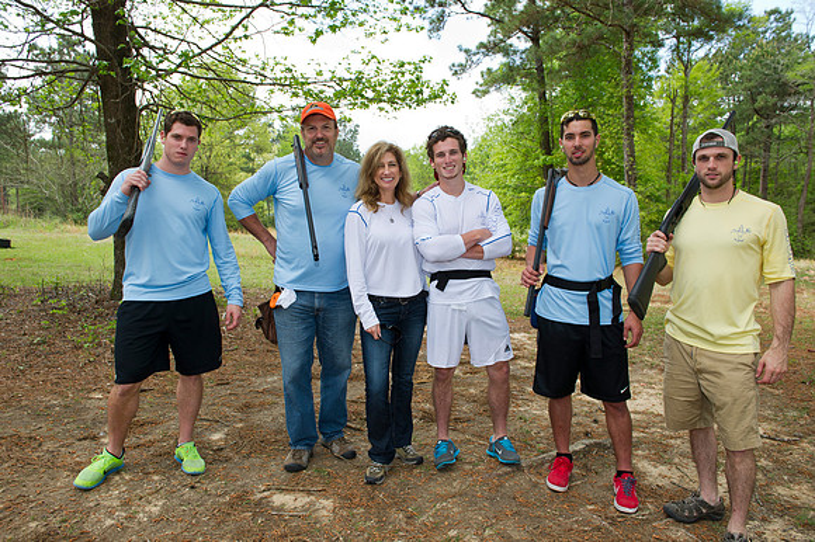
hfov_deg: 73.8
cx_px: 408
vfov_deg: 53.1
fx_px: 543
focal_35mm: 24
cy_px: 271
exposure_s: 1/250
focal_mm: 24
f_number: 7.1
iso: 400
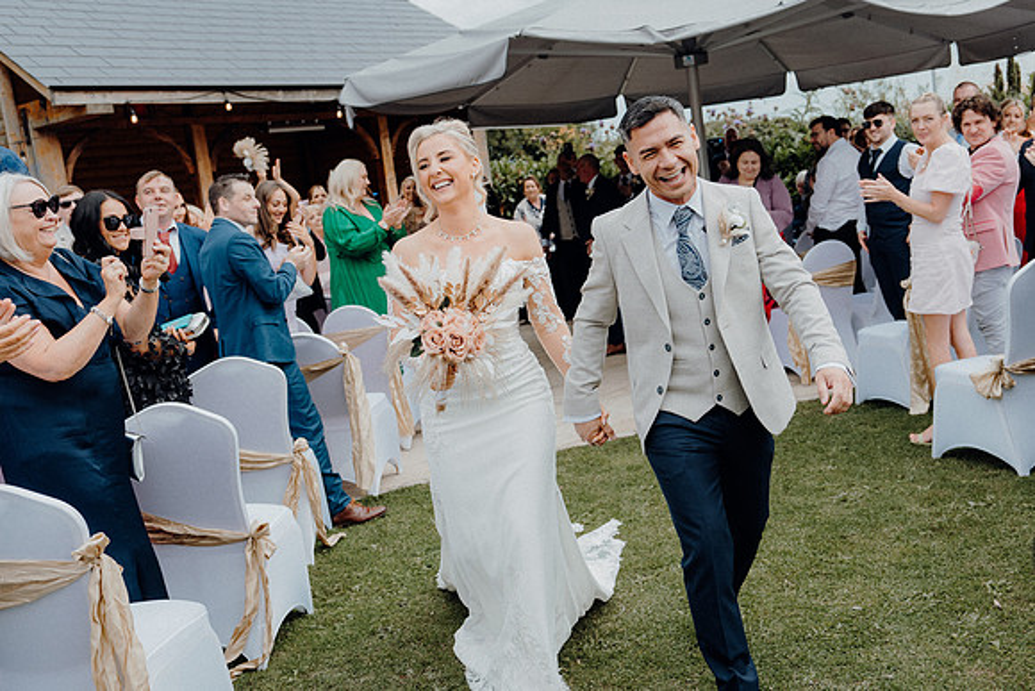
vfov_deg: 34.7
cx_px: 607
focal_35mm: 38
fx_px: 1105
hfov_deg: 49.9
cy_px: 305
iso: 125
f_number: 3.5
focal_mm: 32
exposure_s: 1/640
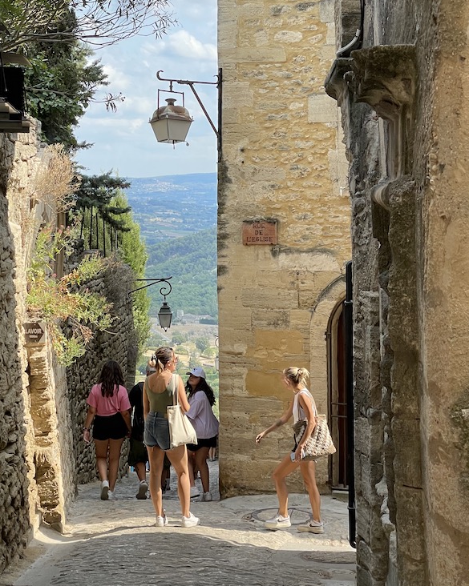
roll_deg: +0.7
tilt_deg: -0.8
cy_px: 240
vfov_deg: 25.7
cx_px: 160
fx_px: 1285
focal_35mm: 74
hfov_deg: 20.6
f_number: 2
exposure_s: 1/406
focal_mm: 6
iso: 25
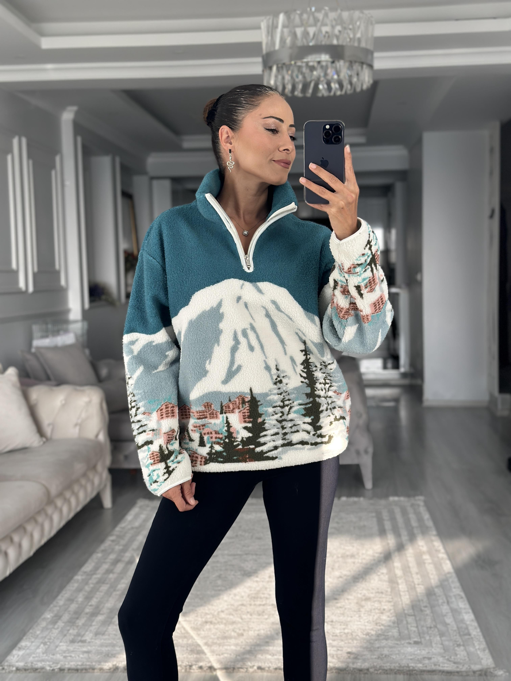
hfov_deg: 30.3
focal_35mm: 48
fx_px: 945
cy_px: 340
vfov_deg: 39.7
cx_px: 256
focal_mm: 6.86
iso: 80
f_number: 1.78
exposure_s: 1/227
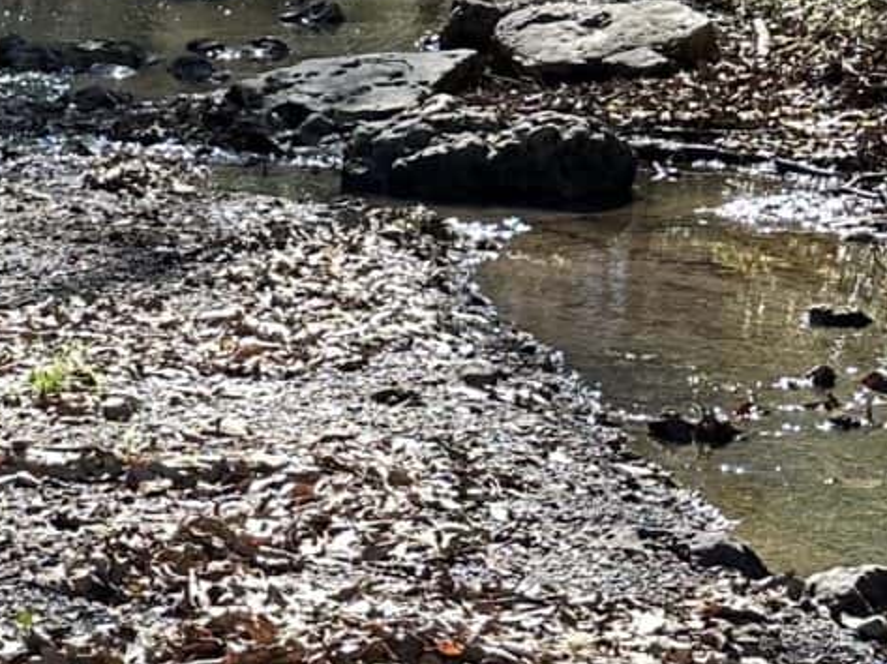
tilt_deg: -14.7
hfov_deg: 13.1
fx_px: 3329
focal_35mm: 130
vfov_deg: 11.4
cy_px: 516
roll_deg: -0.1
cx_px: -898
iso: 80
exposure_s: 1/496
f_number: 1.78
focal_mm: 6.86
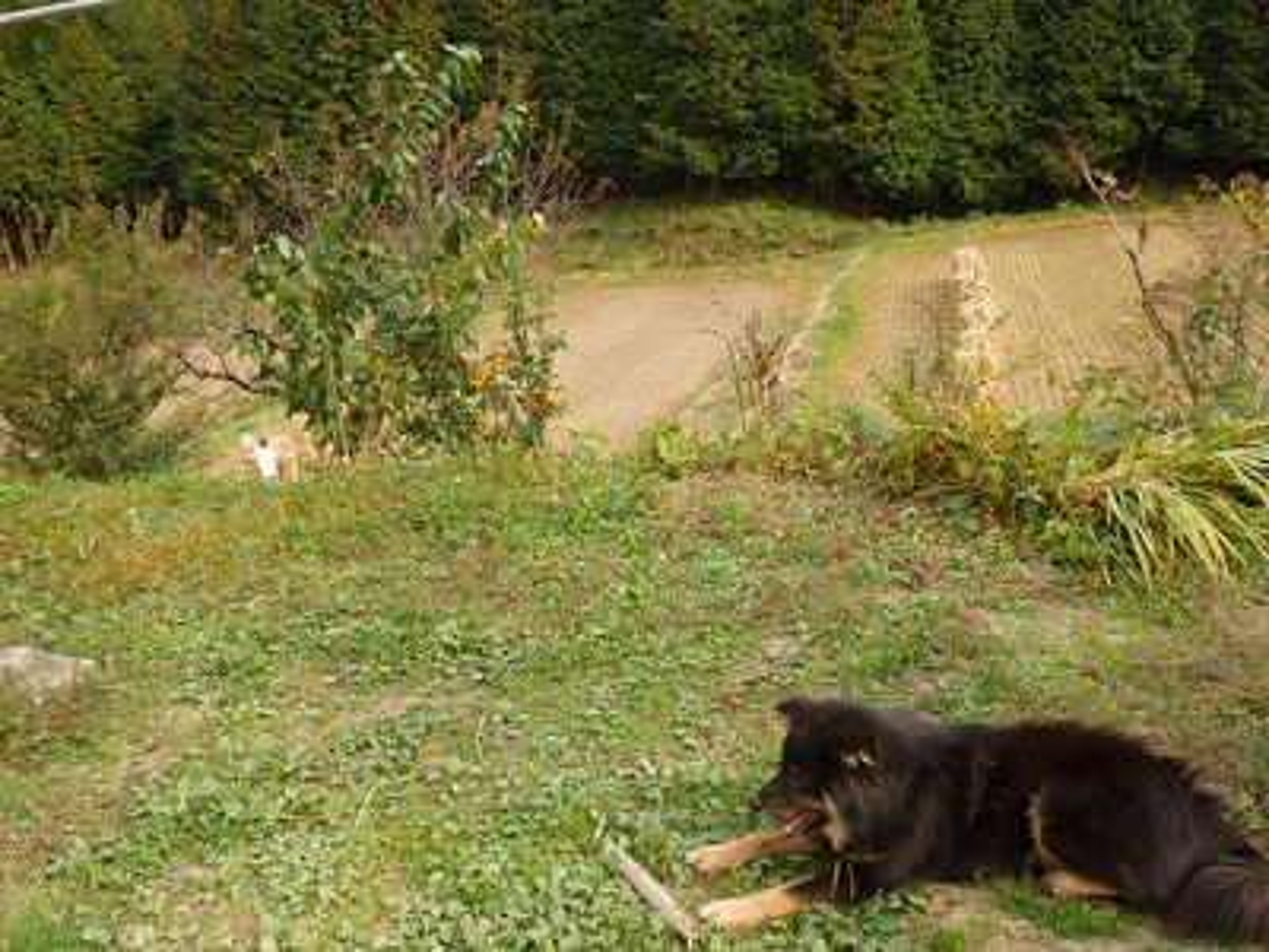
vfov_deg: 46.8
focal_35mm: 30
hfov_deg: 60.0
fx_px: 1100
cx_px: 634
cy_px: 476
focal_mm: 5.5
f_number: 3.3
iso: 100
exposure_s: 1/320
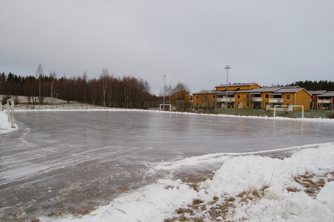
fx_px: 250
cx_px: 167
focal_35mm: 27
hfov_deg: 67.4
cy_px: 111
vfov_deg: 47.8
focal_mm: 18
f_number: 6.3
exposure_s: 1/160
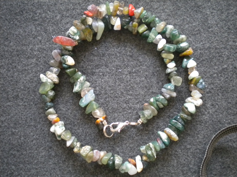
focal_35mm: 41
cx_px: 118
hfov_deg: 45.8
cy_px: 88
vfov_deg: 35.1
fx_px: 281
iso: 400
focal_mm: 7.4
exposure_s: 1/29.2
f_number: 3.5
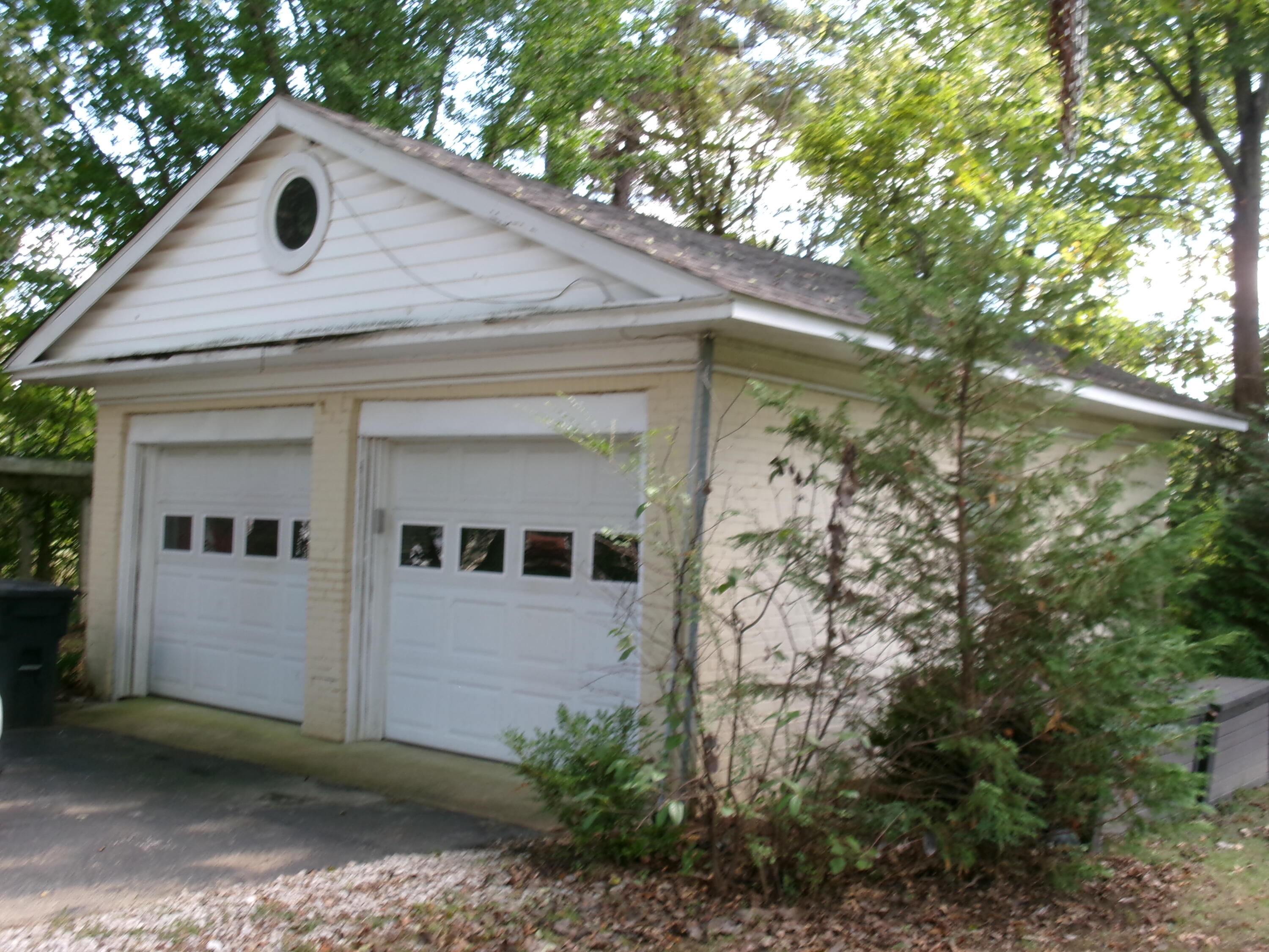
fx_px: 1576
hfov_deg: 43.9
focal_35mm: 43
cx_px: 634
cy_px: 476
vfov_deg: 33.6
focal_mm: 7.8
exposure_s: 1/34
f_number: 4.7
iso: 124
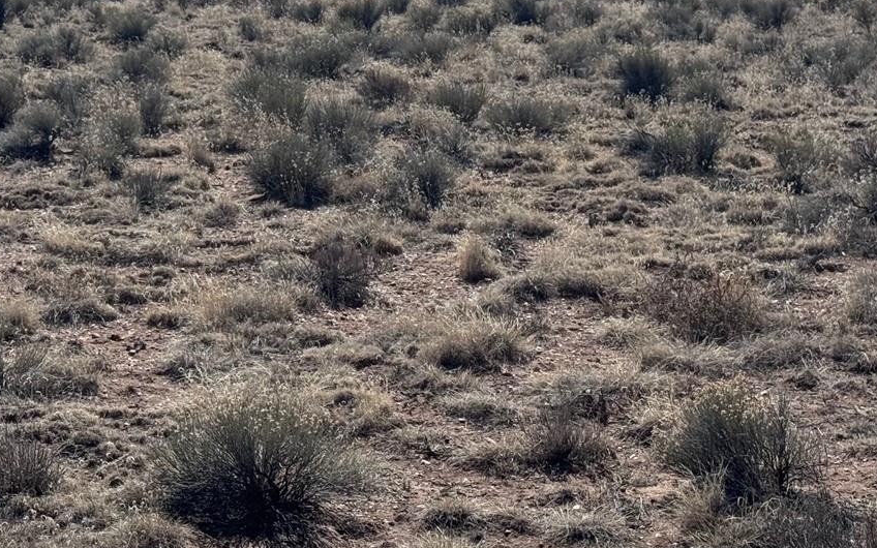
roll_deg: -2.5
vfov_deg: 13.6
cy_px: 118
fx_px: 2295
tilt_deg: -6.9
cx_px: 370
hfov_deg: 21.6
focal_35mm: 96
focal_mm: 6.76
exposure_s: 1/10526
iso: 64
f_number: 1.78
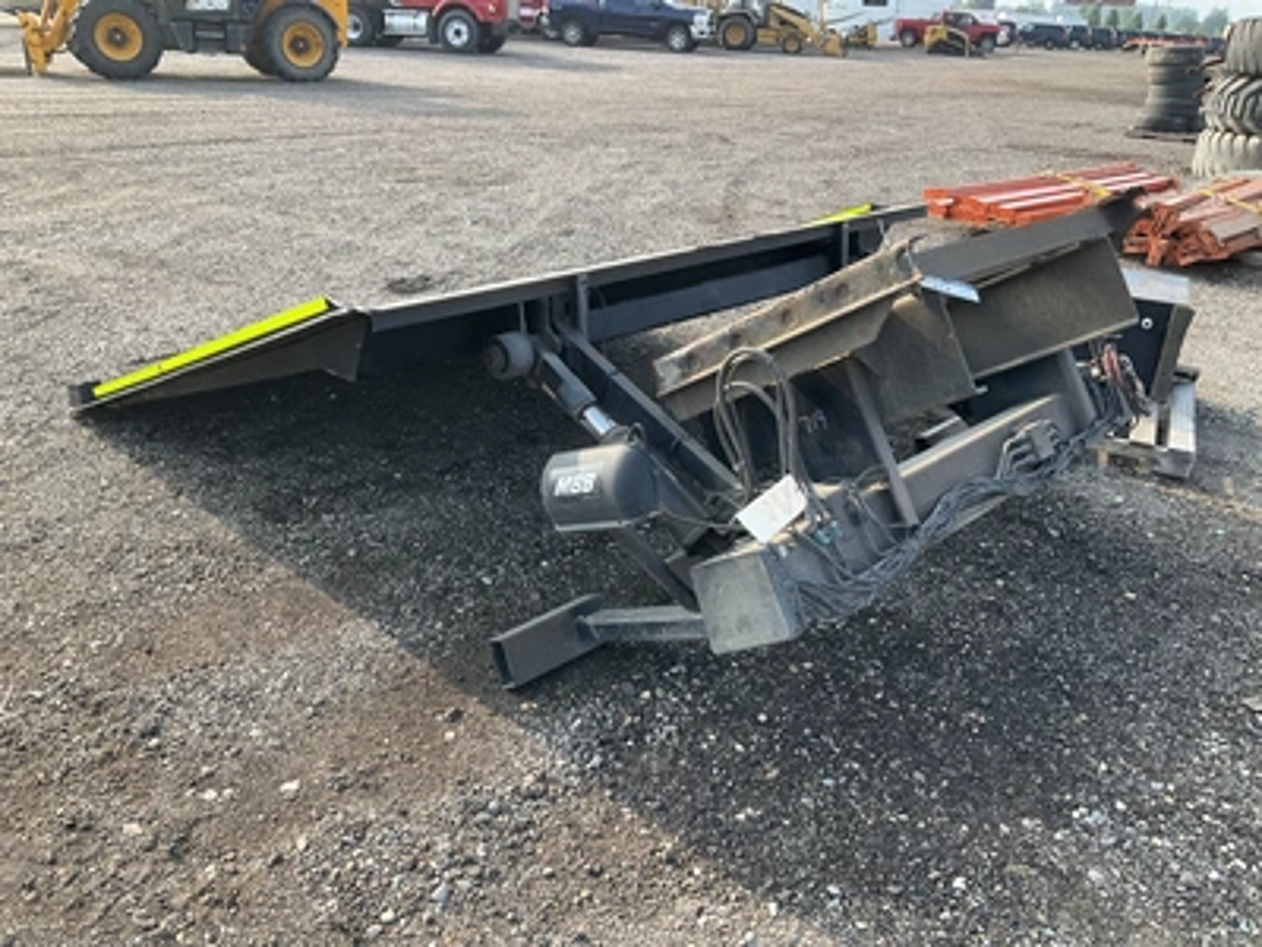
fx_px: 1057
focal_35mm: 29
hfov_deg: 61.7
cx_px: 631
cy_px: 474
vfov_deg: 48.2
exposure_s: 1/257
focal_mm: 3
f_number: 1.8
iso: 25
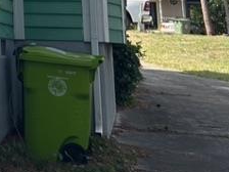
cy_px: -133
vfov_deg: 11.6
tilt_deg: +14.1
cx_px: -222
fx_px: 787
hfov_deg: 14.1
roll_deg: -1.2
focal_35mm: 119
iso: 50
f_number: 1.5
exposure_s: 1/1377
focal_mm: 5.7
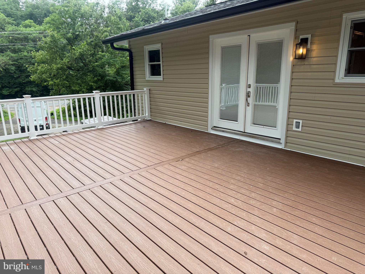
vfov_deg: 56.8
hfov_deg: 71.6
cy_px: 137
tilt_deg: -13.5
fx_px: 253
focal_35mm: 24
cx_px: 182
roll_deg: +1.2
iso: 80
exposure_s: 1/467
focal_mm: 6.76
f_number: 1.78
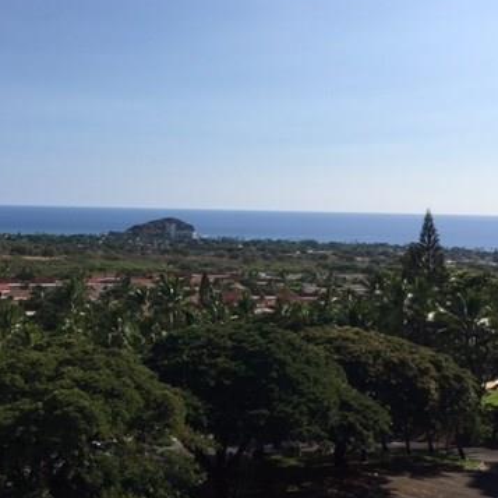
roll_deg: -2.3
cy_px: 233
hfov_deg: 35.9
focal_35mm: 46
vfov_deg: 36.8
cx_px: 123
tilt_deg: -2.6
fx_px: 749
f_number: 2.2
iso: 32
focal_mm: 4.15
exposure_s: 1/3300
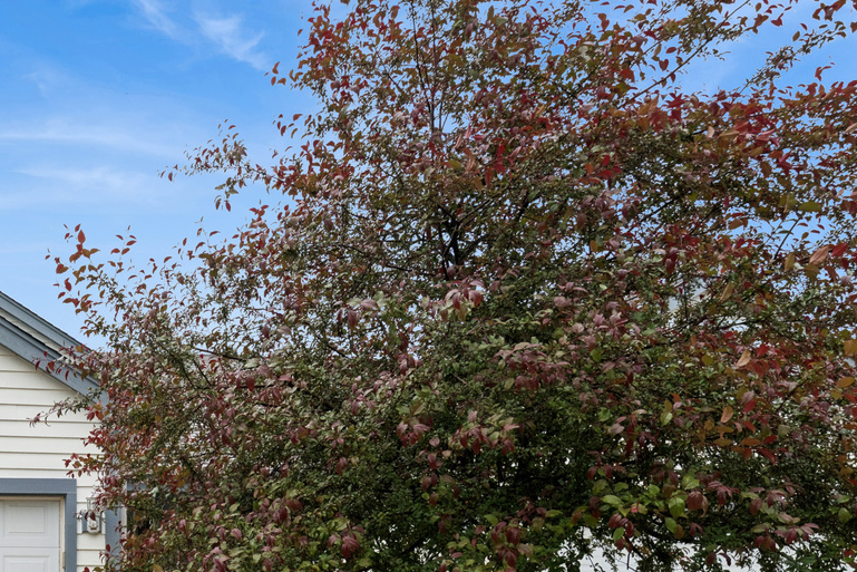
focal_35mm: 40
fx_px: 952
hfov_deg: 43.7
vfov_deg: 30.6
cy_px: 592
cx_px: 67
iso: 200
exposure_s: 1/160
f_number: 8
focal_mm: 19
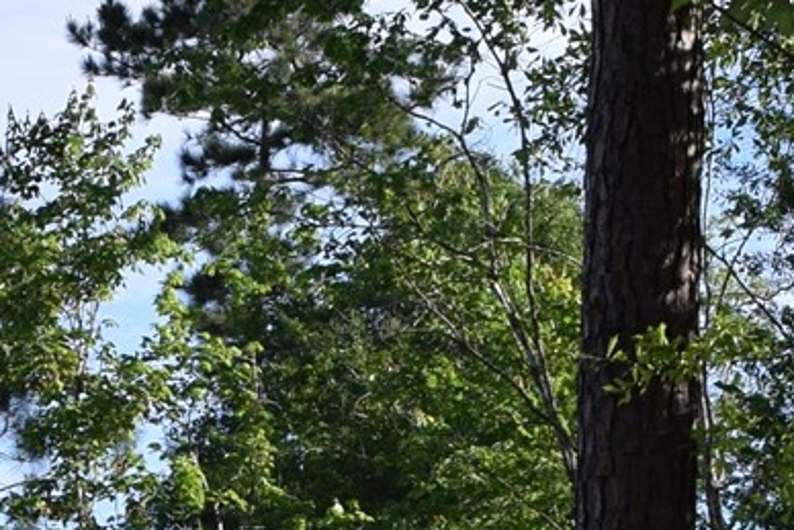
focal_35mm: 151
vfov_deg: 8.7
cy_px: 956
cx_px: 45
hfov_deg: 13.4
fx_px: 3331
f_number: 7.1
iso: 100
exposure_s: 1/200
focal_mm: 18
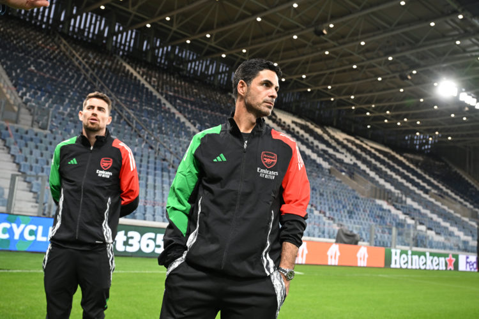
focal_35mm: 38
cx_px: 240
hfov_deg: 50.7
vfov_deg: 35.1
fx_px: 506
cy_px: 160
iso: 1250
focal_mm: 38
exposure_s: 1/320
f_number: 4.5
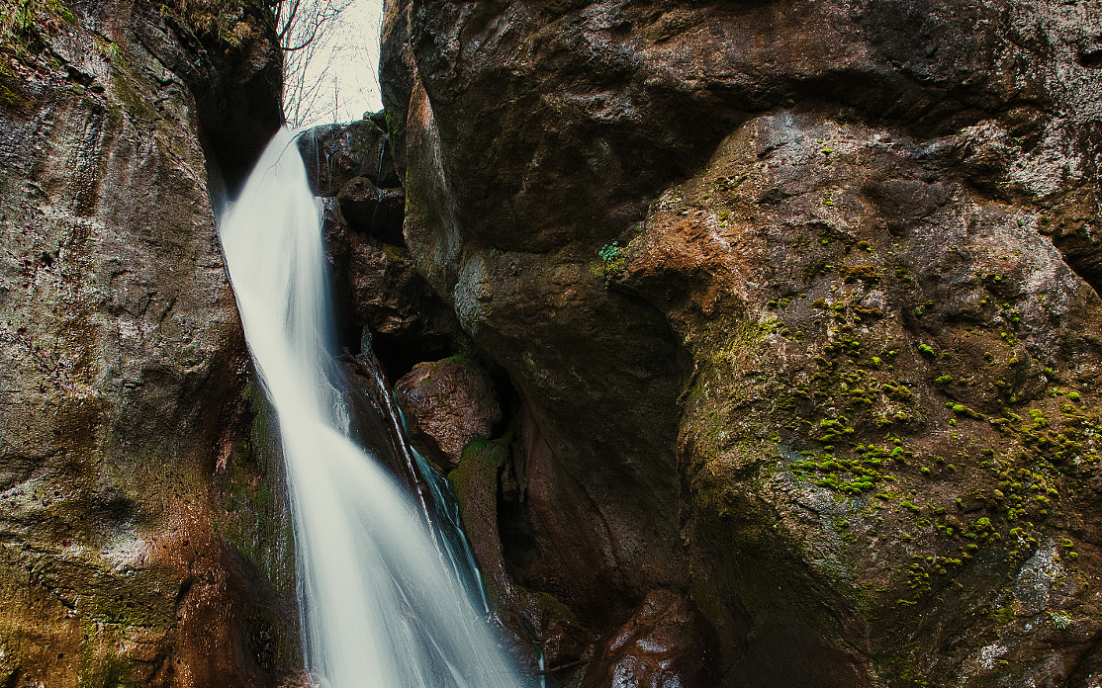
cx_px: 552
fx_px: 661
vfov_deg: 54.5
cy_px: 427
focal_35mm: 22
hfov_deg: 79.7
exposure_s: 1.6
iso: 200
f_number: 7.1
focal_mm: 10
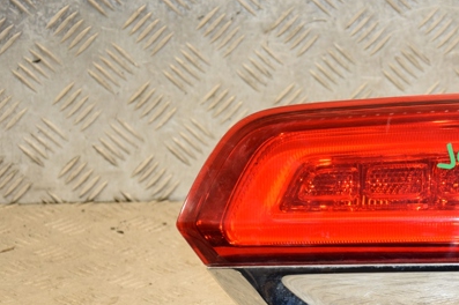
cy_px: 239
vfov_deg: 9.1
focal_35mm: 150
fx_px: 1911
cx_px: 368
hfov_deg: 13.6
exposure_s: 1/200
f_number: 5.6
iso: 800
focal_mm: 62
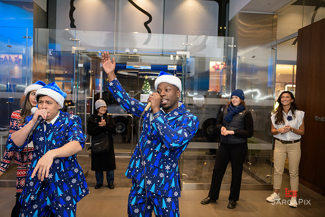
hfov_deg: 58.7
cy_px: 108
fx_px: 289
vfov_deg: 41.1
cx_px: 162
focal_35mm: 32
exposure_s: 1/125
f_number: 3.2
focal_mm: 32
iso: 400
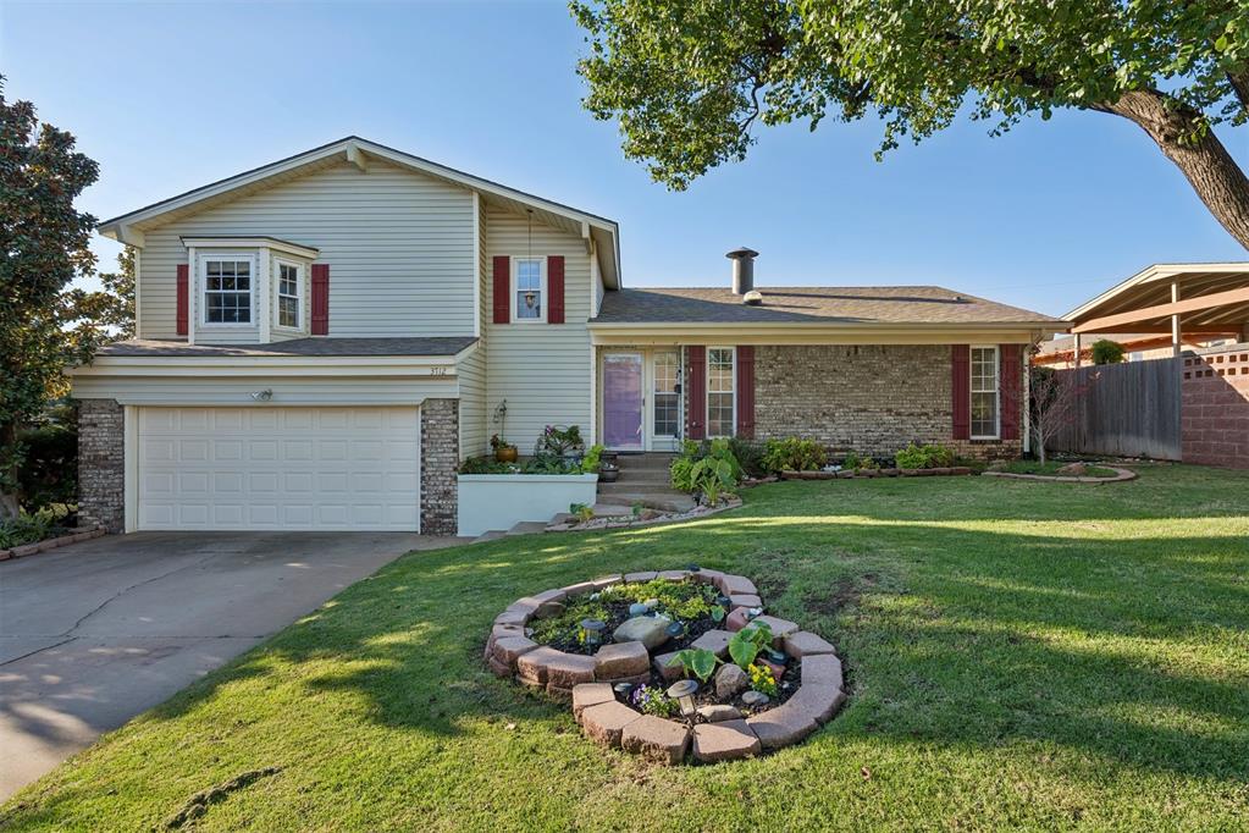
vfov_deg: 67.4
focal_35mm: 18
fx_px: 624
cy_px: 416
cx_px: 624
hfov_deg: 90.0
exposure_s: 1/125
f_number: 8
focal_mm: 18
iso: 200
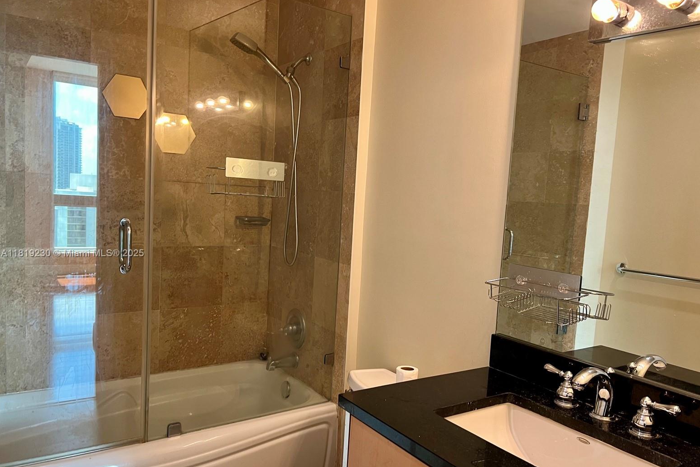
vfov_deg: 46.4
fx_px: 544
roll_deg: -3.5
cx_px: 362
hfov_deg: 65.5
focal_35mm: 28
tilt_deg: -5.6
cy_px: 254
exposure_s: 1/60
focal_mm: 5.7
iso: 100
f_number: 1.5
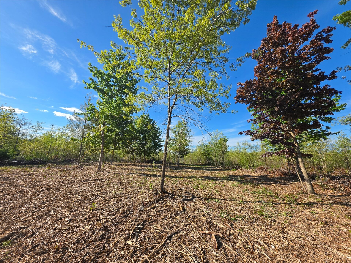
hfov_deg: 106.2
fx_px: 132
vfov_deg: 89.9
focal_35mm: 13
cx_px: 176
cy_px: 132
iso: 32
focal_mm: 2.2
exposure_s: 1/1283
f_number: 1.9
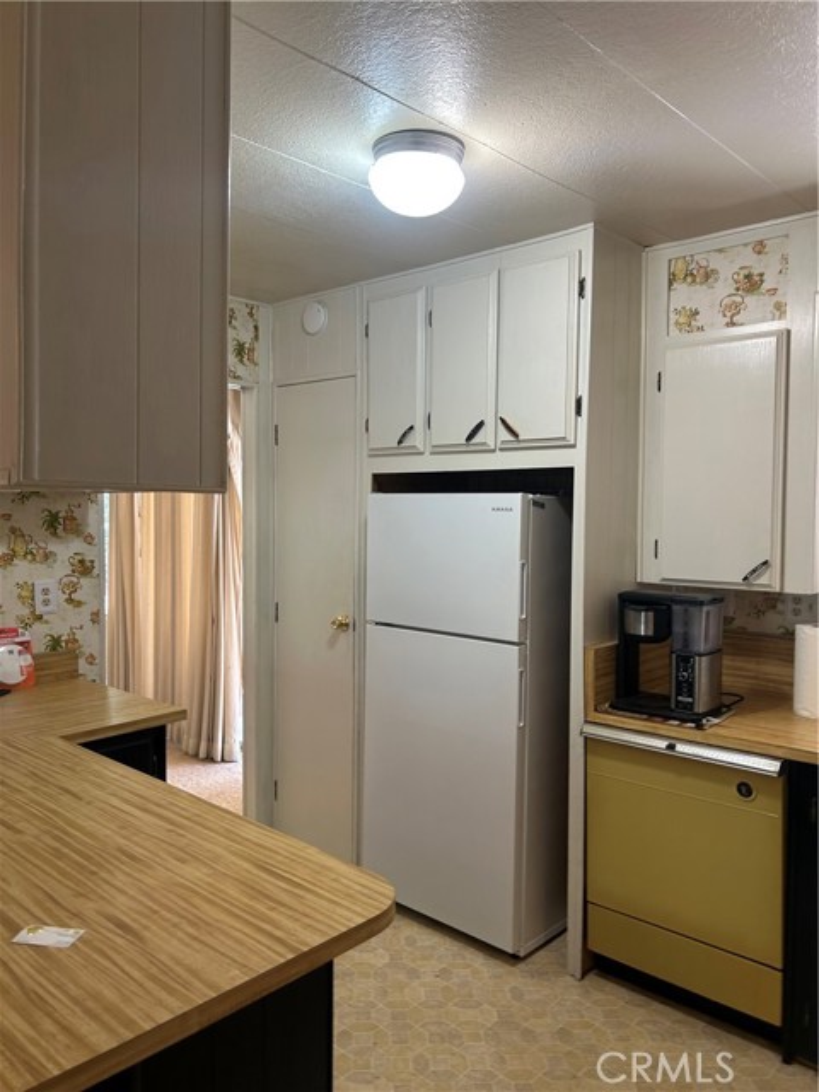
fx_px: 820
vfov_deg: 67.3
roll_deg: -3.0
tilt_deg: -1.0
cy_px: 546
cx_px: 410
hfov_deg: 53.1
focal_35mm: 26
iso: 80
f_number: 1.5
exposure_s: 1/60
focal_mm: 5.7
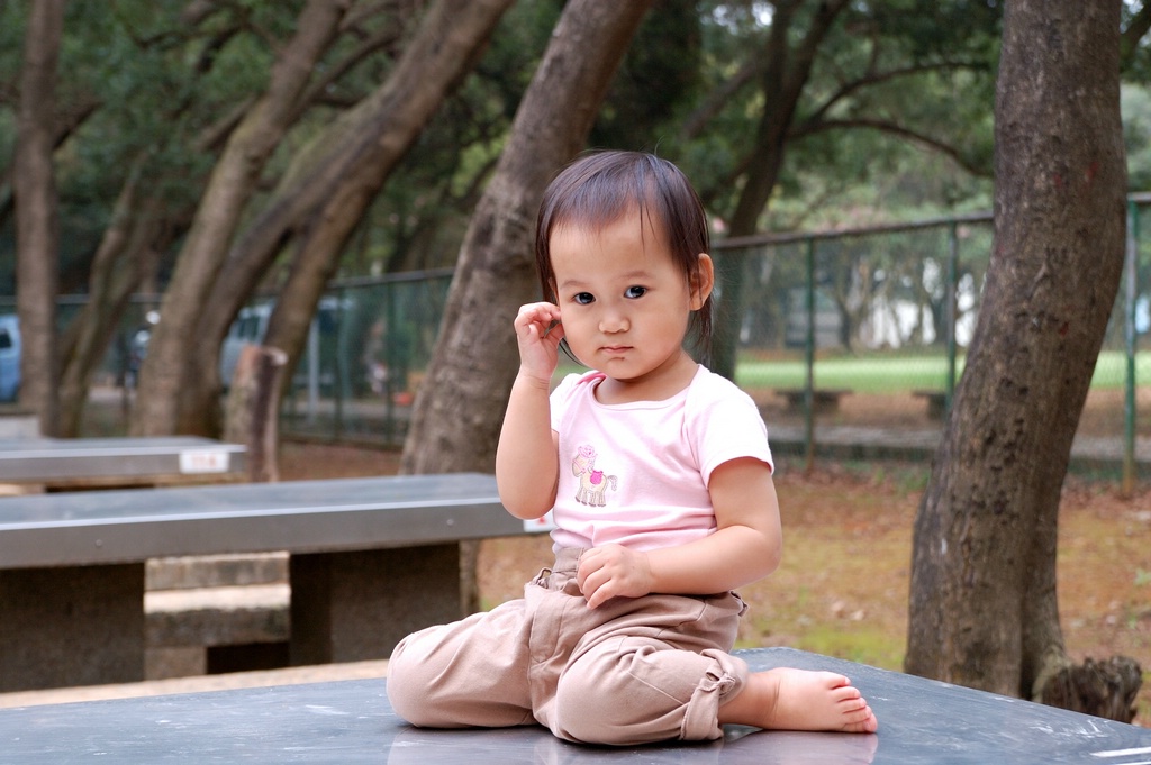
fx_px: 2396
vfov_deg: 18.2
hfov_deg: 27.0
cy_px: 382
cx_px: 576
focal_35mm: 75
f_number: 5
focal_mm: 50
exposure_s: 1/200
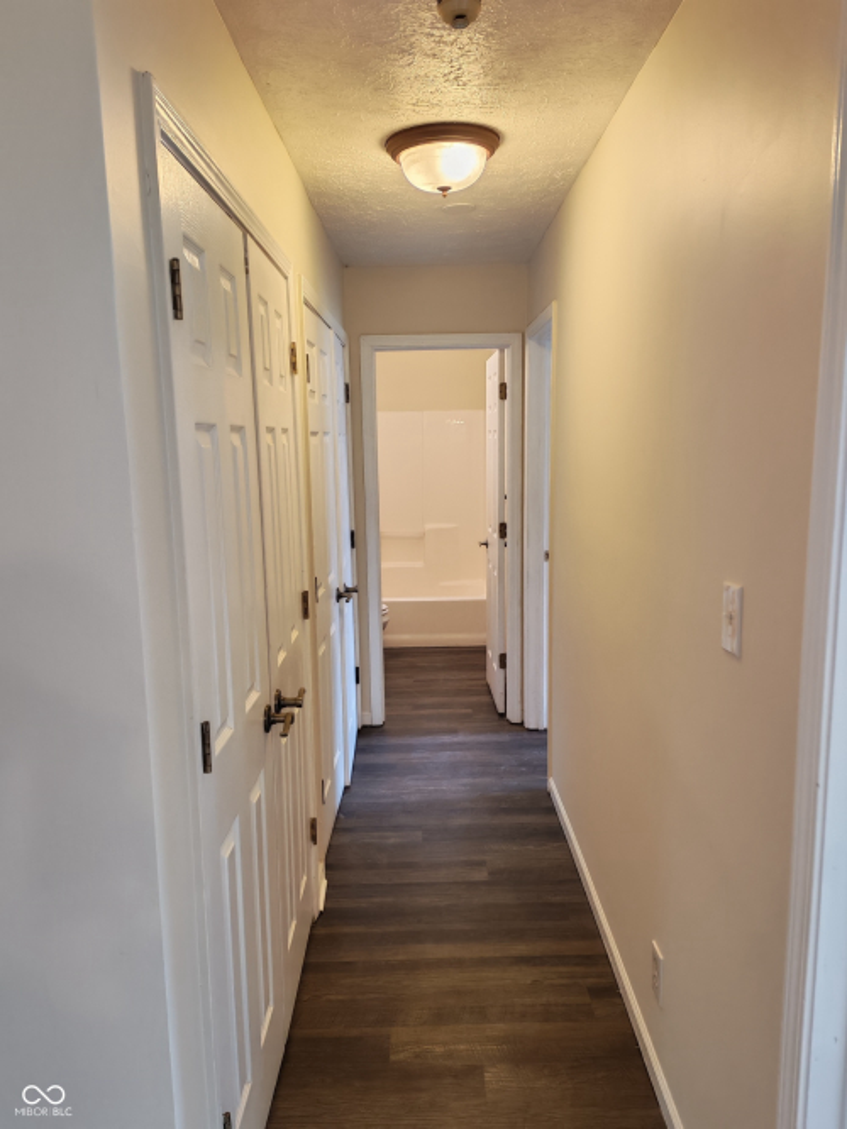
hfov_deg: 51.3
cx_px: 424
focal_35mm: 27
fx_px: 881
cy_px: 564
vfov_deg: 65.3
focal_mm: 6.12
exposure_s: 1/100
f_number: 1.9
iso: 1000
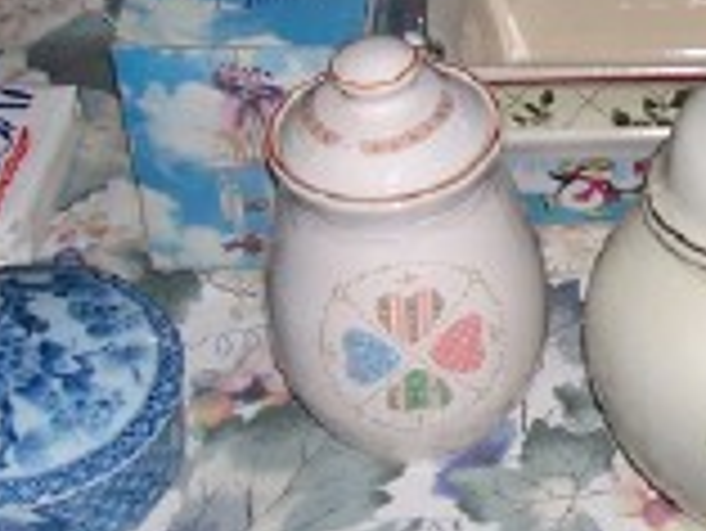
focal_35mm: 114
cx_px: 724
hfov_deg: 16.8
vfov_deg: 12.9
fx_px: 2327
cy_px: 81
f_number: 2.8
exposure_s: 1/60
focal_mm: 6
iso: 80
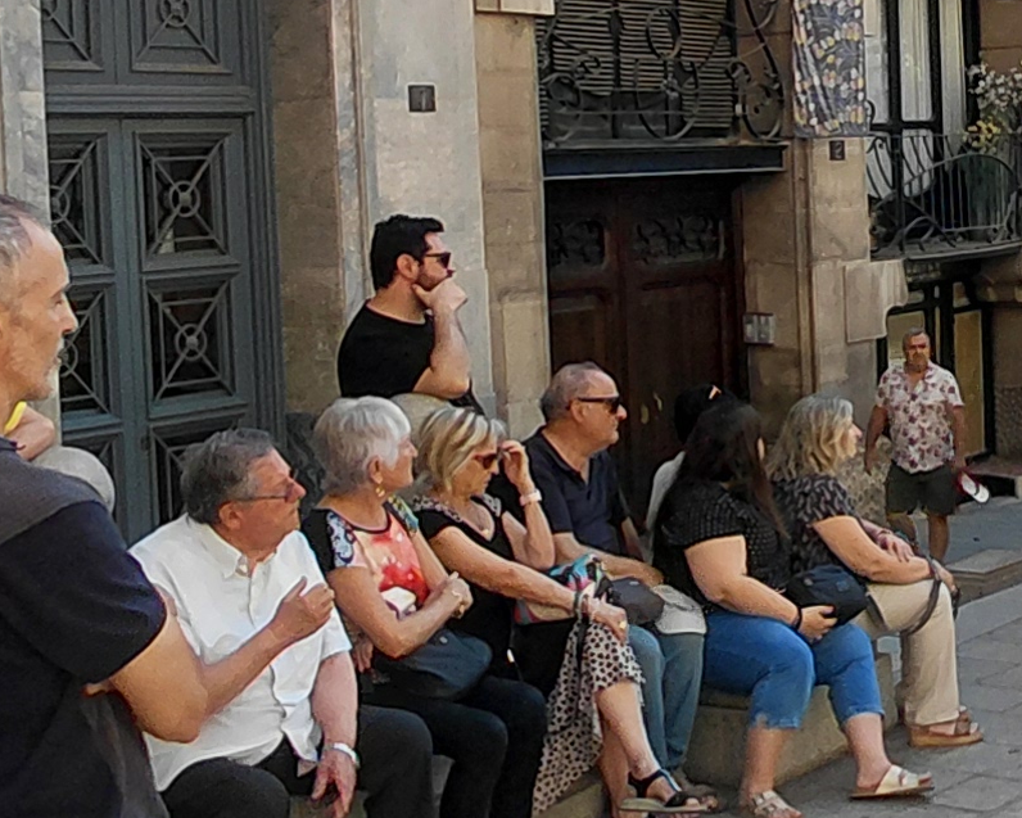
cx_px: 962
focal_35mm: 64
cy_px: 248
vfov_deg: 23.7
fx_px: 1936
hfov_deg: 28.2
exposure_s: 1/709
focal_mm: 1.64
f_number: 2.2
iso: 40
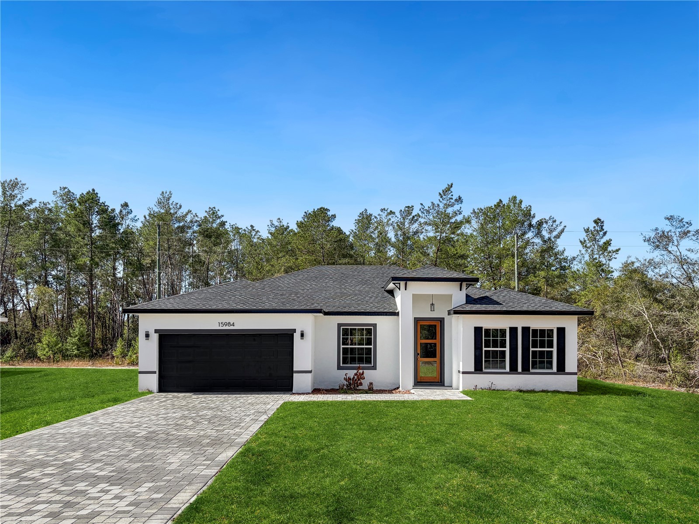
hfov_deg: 67.3
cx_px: 350
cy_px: 262
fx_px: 525
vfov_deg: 53.1
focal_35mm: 26
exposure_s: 1/5300
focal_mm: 5.96
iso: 64
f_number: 1.6
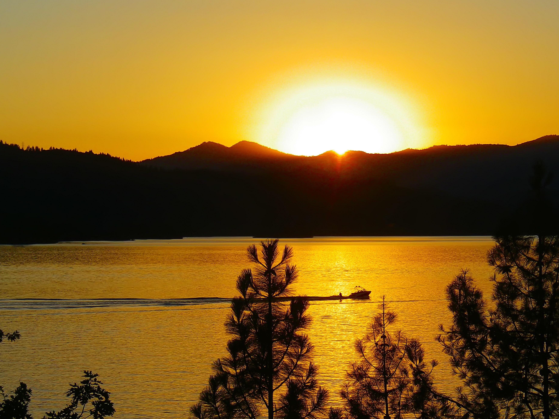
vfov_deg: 12.7
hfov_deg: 16.8
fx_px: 1889
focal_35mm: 117
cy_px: 233
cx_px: 301
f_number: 5.3
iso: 80
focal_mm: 17.9
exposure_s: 1/500
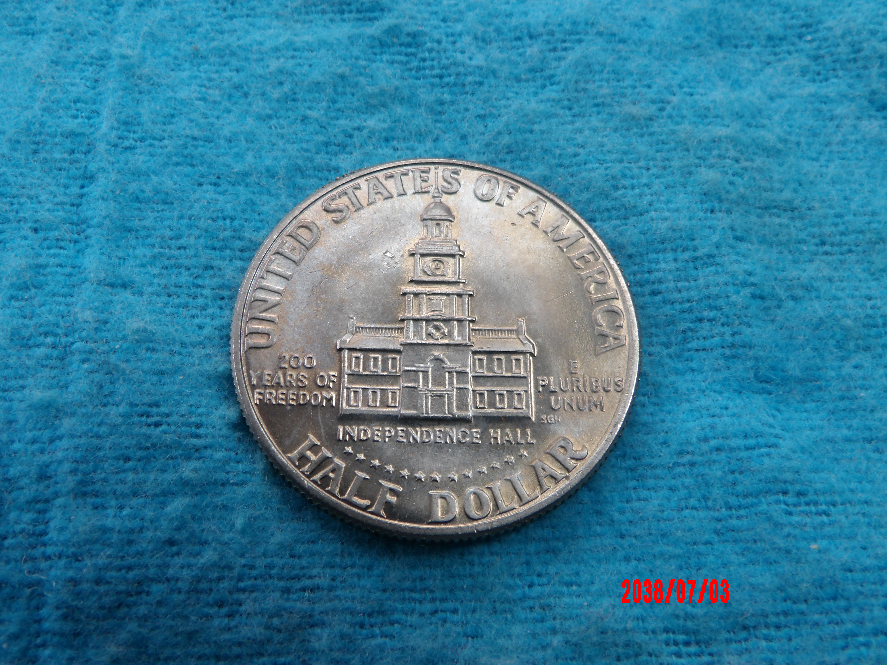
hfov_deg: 54.0
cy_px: 332
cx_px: 444
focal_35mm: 34
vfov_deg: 41.8
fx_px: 871
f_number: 4.5
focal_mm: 6.2
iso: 100
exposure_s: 1/40
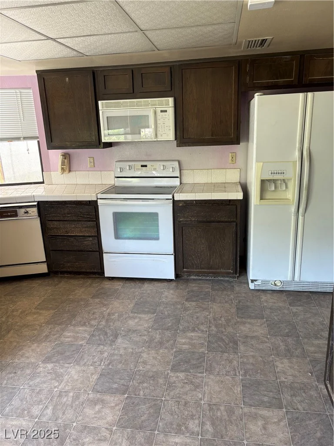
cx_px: 167
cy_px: 223
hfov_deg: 53.1
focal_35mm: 26
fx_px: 334
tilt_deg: -15.4
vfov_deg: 67.3
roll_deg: +1.6
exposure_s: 1/82
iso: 125
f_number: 1.6
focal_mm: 5.96
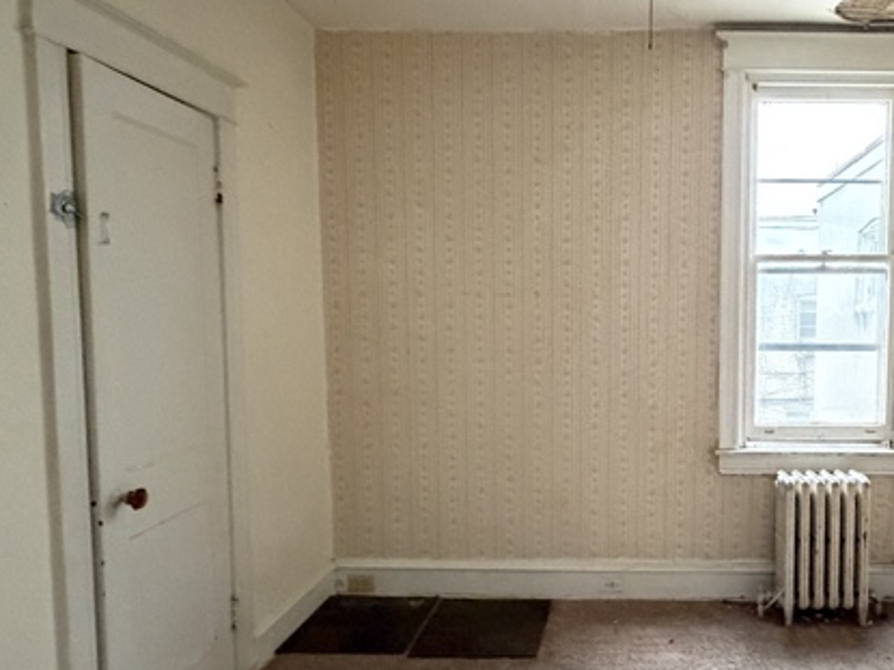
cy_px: 355
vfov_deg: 51.3
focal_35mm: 27
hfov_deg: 62.8
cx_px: 633
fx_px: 697
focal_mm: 2.22
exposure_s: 1/60
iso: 1250
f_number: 2.2
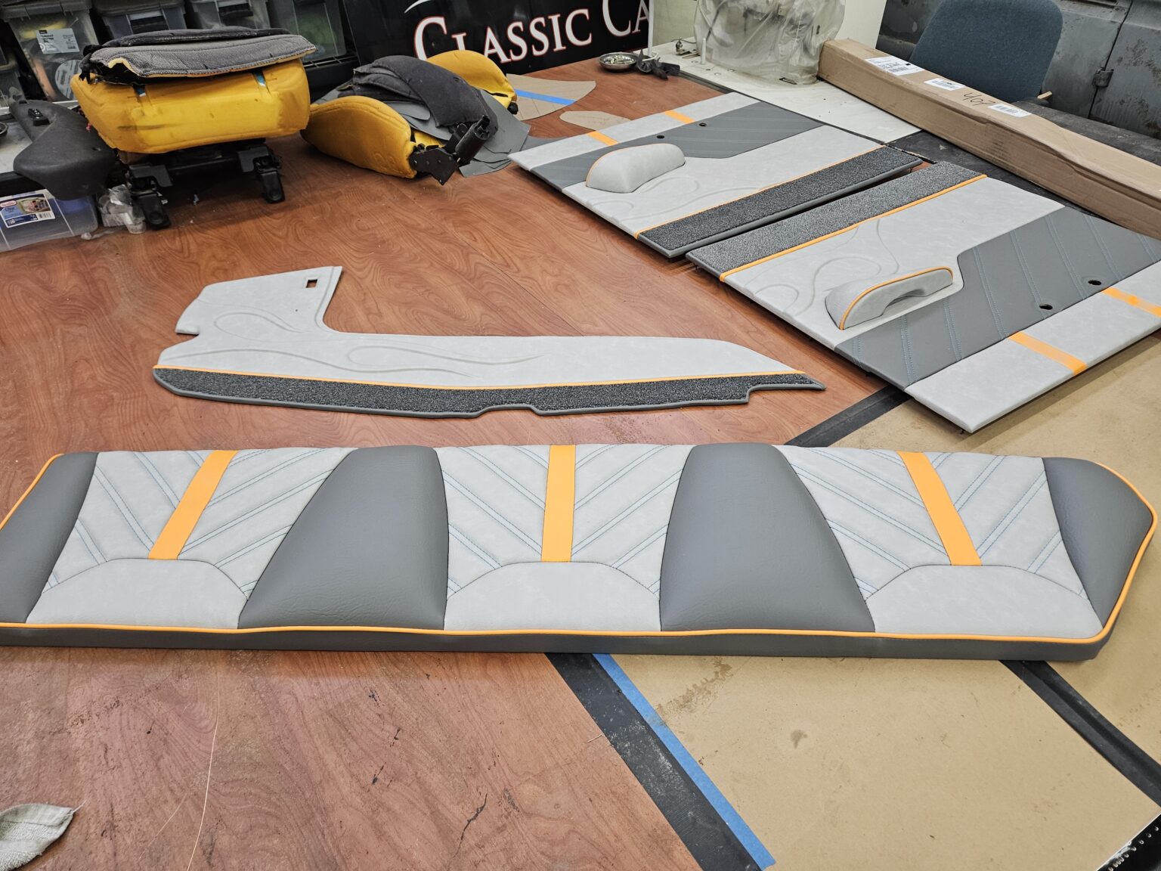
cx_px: 580
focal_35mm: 23
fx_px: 771
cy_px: 436
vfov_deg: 58.9
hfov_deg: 73.9
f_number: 1.8
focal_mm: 5.4
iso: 160
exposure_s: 1/120
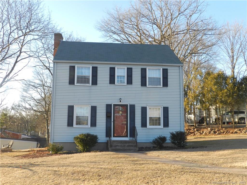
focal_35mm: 38
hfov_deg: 49.0
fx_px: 271
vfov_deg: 37.7
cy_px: 92
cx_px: 124
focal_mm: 6.7
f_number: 4
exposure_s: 1/250
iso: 160
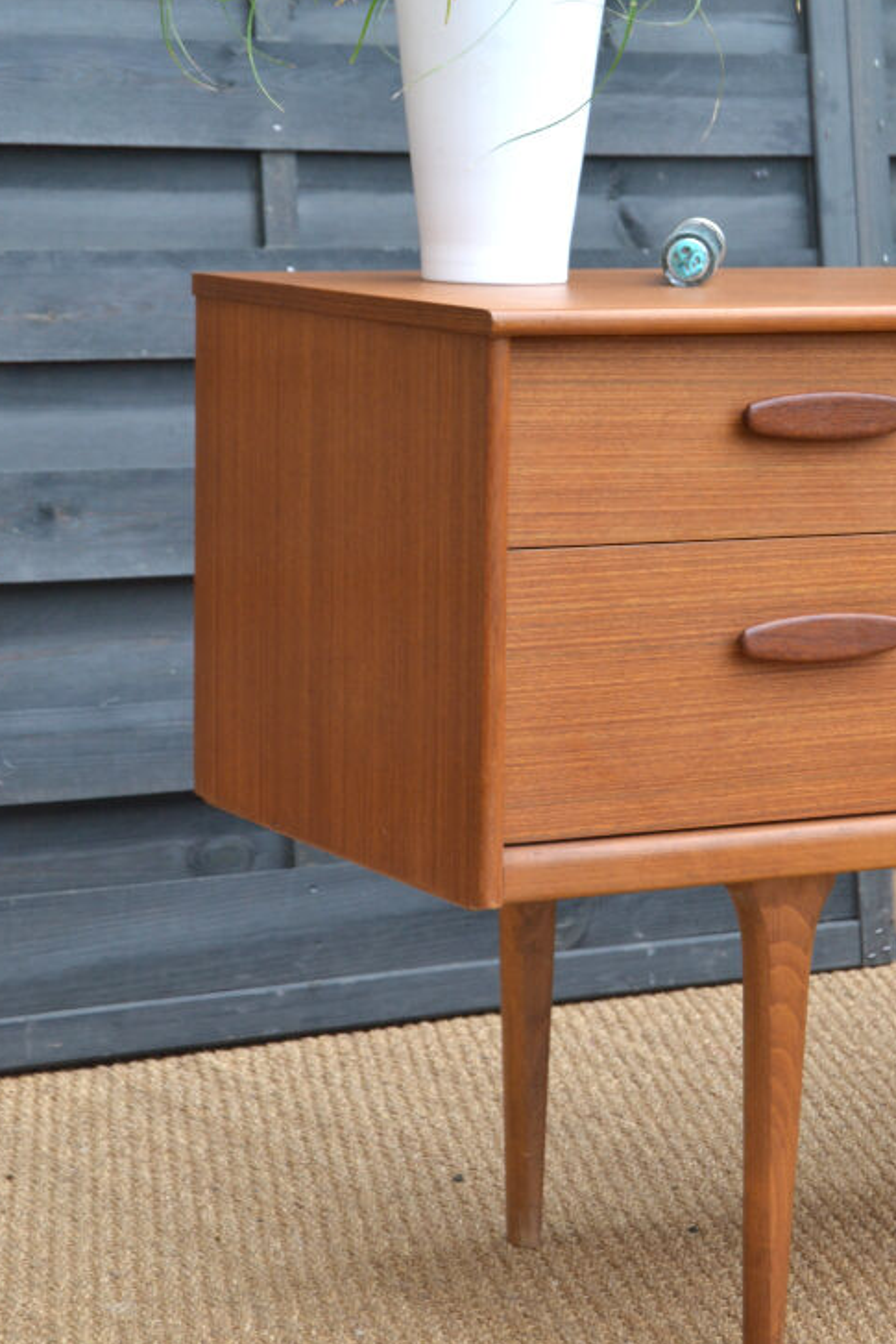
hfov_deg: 13.1
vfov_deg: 19.6
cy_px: 521
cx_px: 621
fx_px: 3881
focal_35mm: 104
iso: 360
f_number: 5.3
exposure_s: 1/125
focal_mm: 48
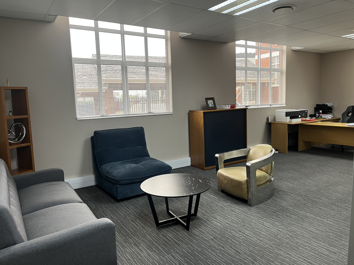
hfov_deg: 67.3
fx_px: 266
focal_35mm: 26
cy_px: 132
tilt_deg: -7.1
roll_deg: +0.8
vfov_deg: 53.1
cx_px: 177
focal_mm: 5.1
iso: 80
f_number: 1.6
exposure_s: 1/50
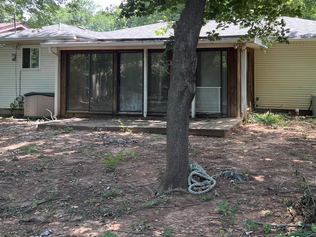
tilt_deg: +2.4
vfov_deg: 35.4
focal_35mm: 40
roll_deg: -0.5
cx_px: 193
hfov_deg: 46.5
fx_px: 365
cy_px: 68
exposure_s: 1/192
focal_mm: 5.7
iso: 50
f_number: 1.5
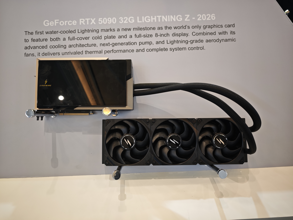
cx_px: 146
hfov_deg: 73.9
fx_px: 195
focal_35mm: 23
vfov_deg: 58.9
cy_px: 110
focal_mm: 8.72
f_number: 1.63
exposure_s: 1/60
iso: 250
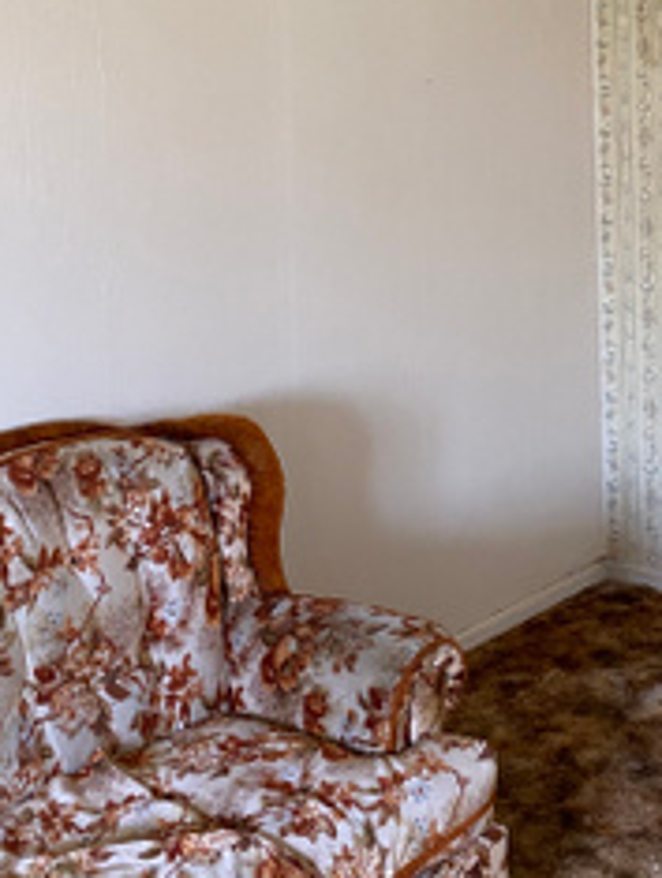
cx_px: 591
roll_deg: +1.3
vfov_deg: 34.5
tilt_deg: -1.9
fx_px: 1348
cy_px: 123
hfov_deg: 26.7
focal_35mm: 53
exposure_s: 1/60
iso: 250
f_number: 1.8
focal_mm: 4.25
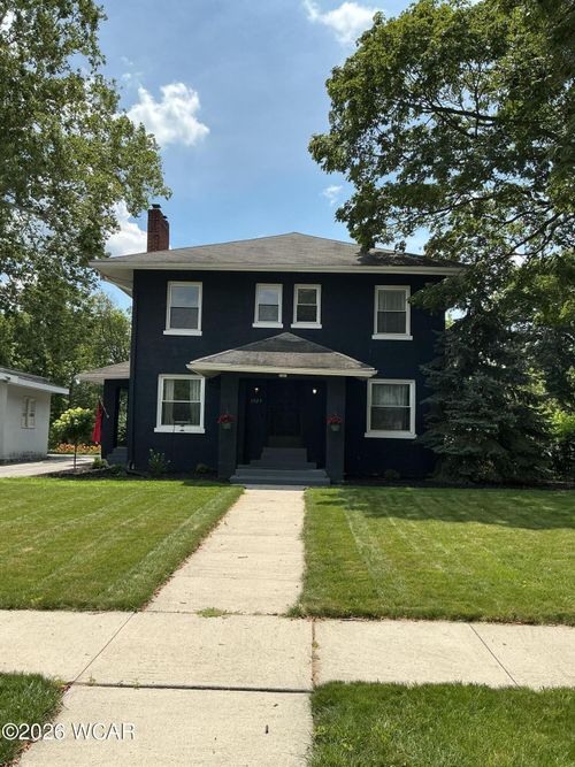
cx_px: 288
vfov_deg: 61.7
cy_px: 384
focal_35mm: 29
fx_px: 642
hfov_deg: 48.2
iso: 25
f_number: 1.8
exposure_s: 1/2141
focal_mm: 3
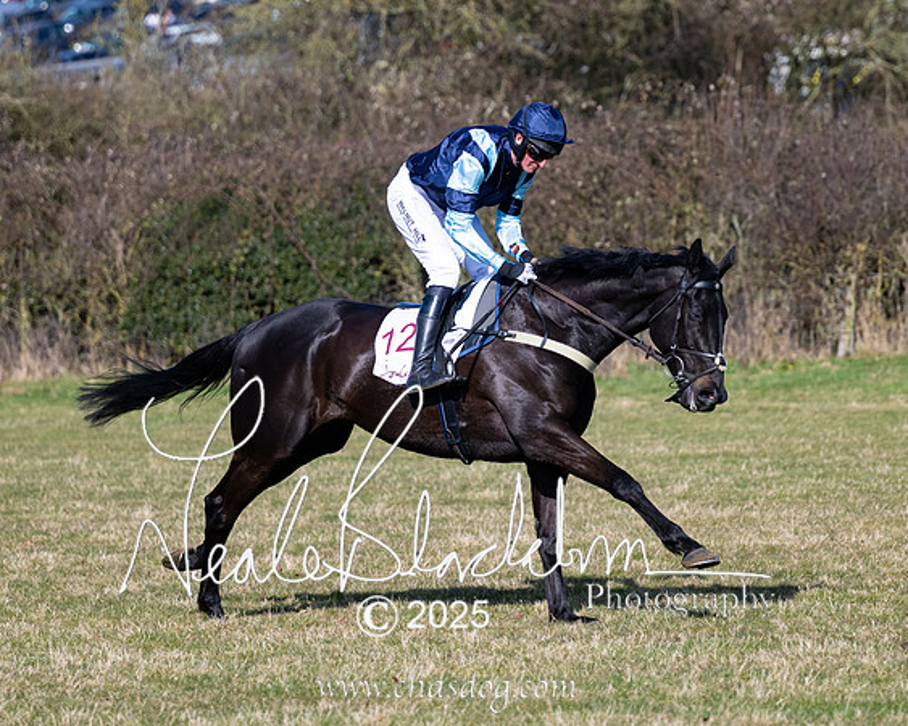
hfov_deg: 8.4
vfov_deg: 6.7
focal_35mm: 229
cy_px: 326
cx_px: 415
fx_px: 6158
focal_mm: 120
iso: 200
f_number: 2.8
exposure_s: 1/4000
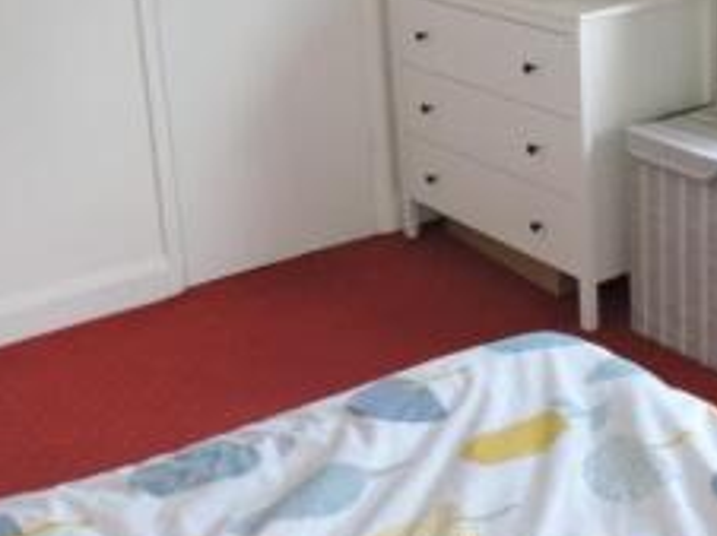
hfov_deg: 30.7
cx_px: 541
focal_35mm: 62
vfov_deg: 23.3
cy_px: 109
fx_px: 1283
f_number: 3
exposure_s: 1/40
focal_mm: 4.3
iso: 160
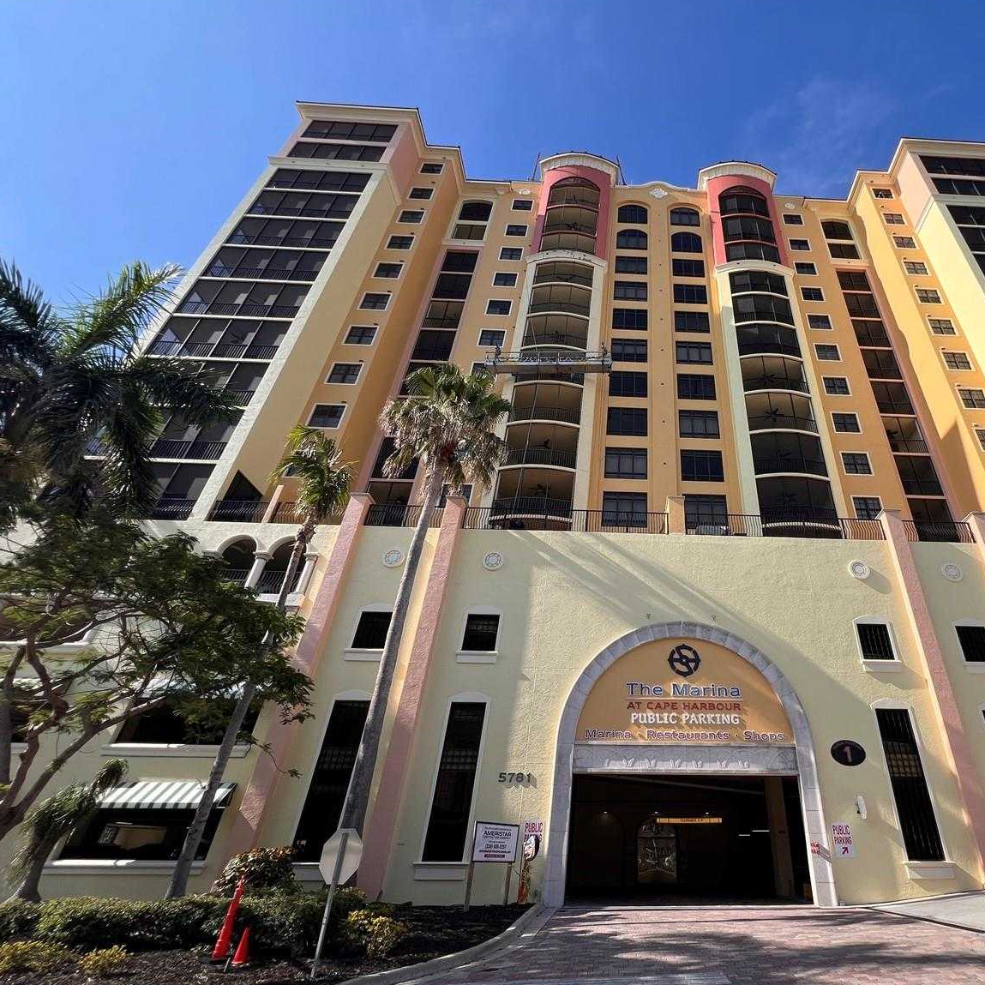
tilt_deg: +32.7
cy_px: 503
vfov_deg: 87.4
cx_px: 647
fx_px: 515
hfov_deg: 84.7
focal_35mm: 16
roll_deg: -0.3
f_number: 1.8
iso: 32
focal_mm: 1.57
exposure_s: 1/1064
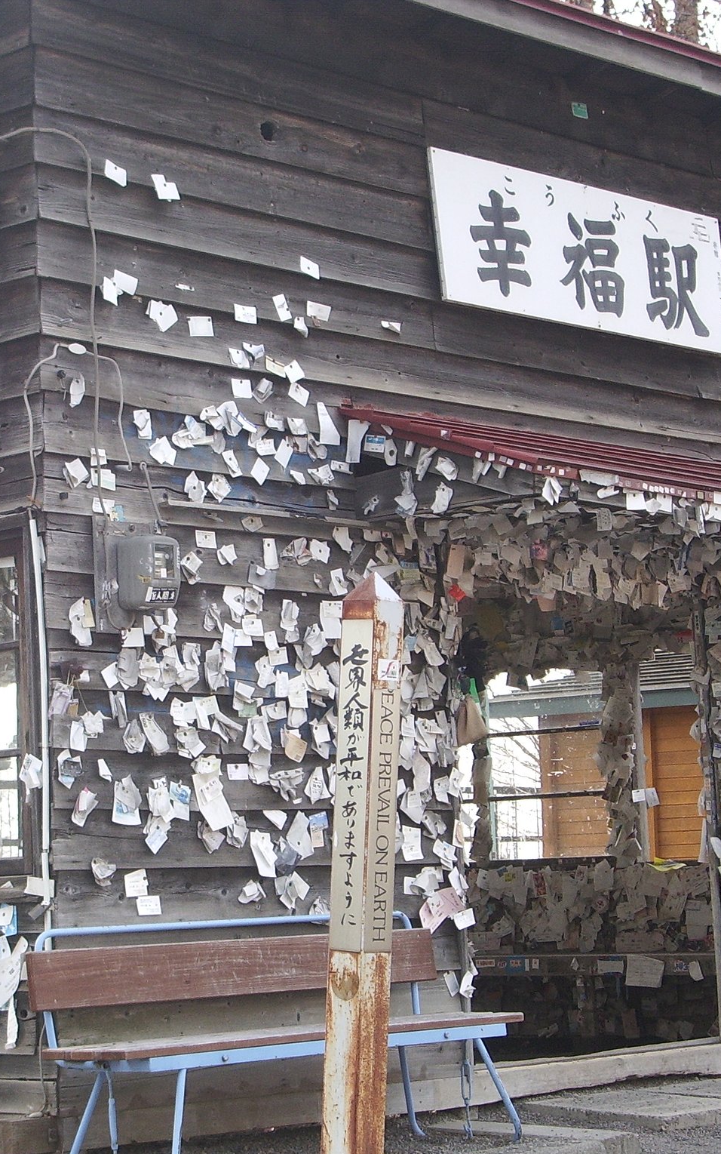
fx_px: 2766
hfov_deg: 14.8
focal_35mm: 88
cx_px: 236
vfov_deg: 23.6
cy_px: 579
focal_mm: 10.2
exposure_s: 1/125
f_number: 3.5
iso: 100
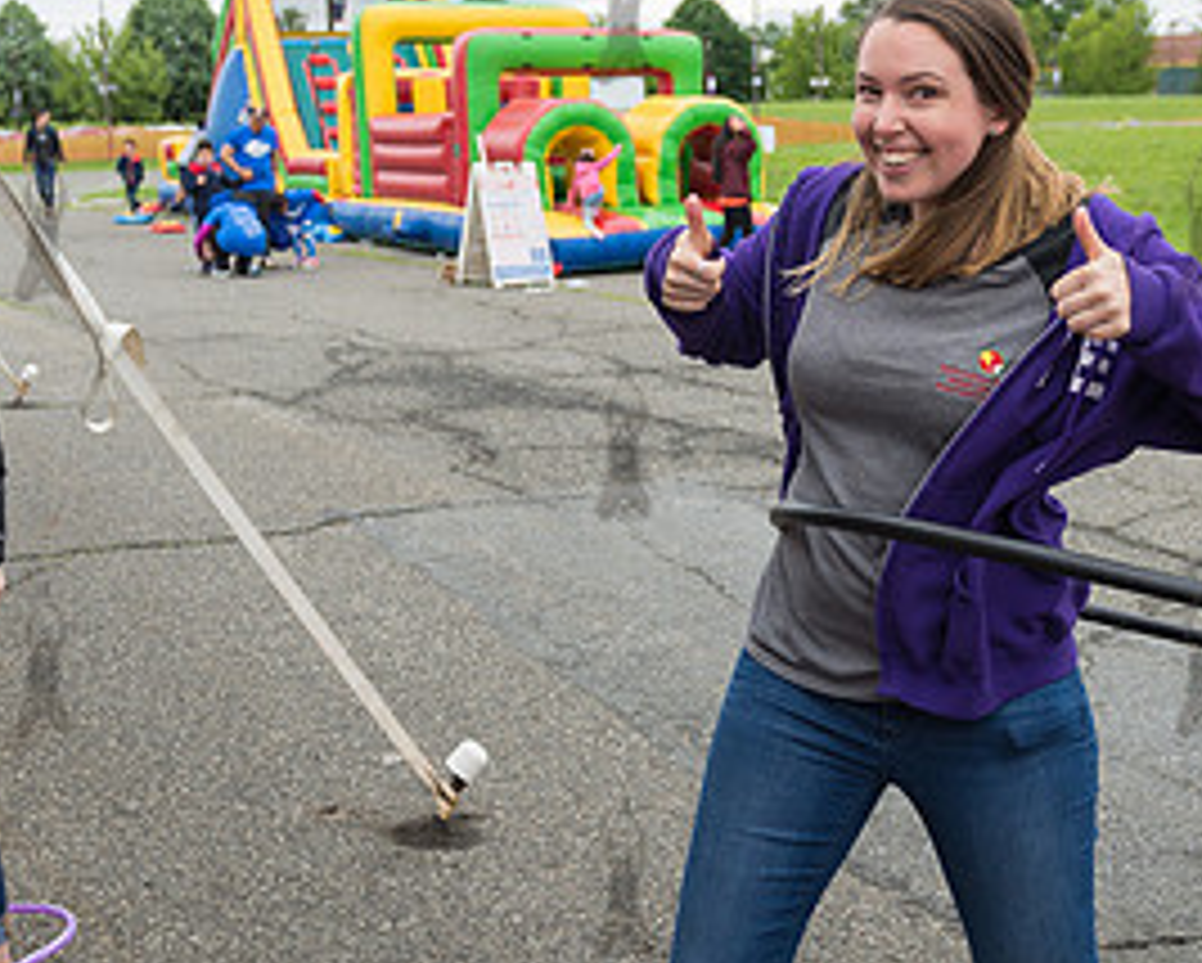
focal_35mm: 53
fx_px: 1887
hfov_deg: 35.3
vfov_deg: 28.6
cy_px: 439
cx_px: 621
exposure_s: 1/800
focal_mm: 26
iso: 200
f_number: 3.5
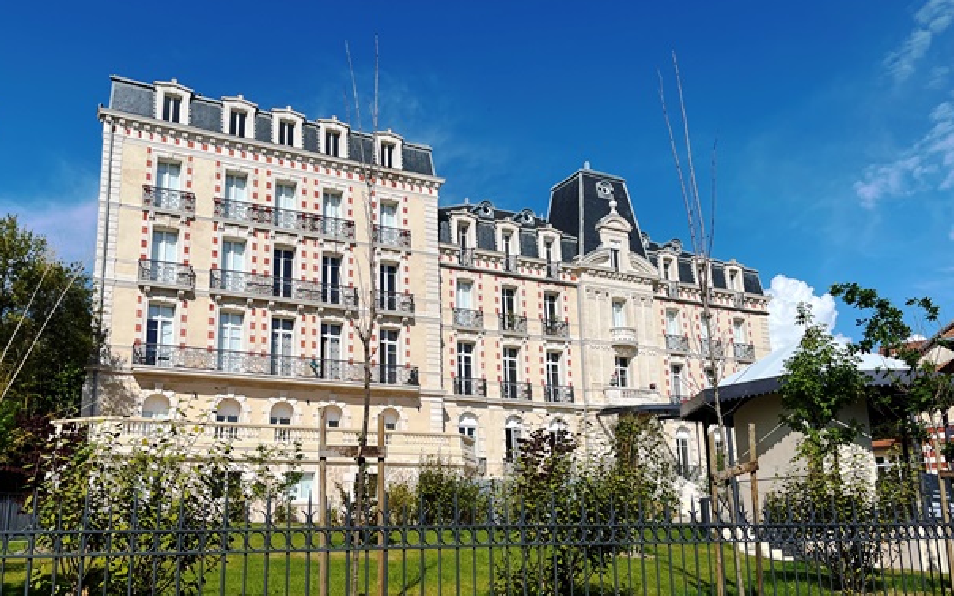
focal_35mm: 32
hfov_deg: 59.6
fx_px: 832
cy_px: 353
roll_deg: +2.6
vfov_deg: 39.3
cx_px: 457
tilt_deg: +14.5
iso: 50
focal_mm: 5.1
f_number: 1.6
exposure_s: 1/6897
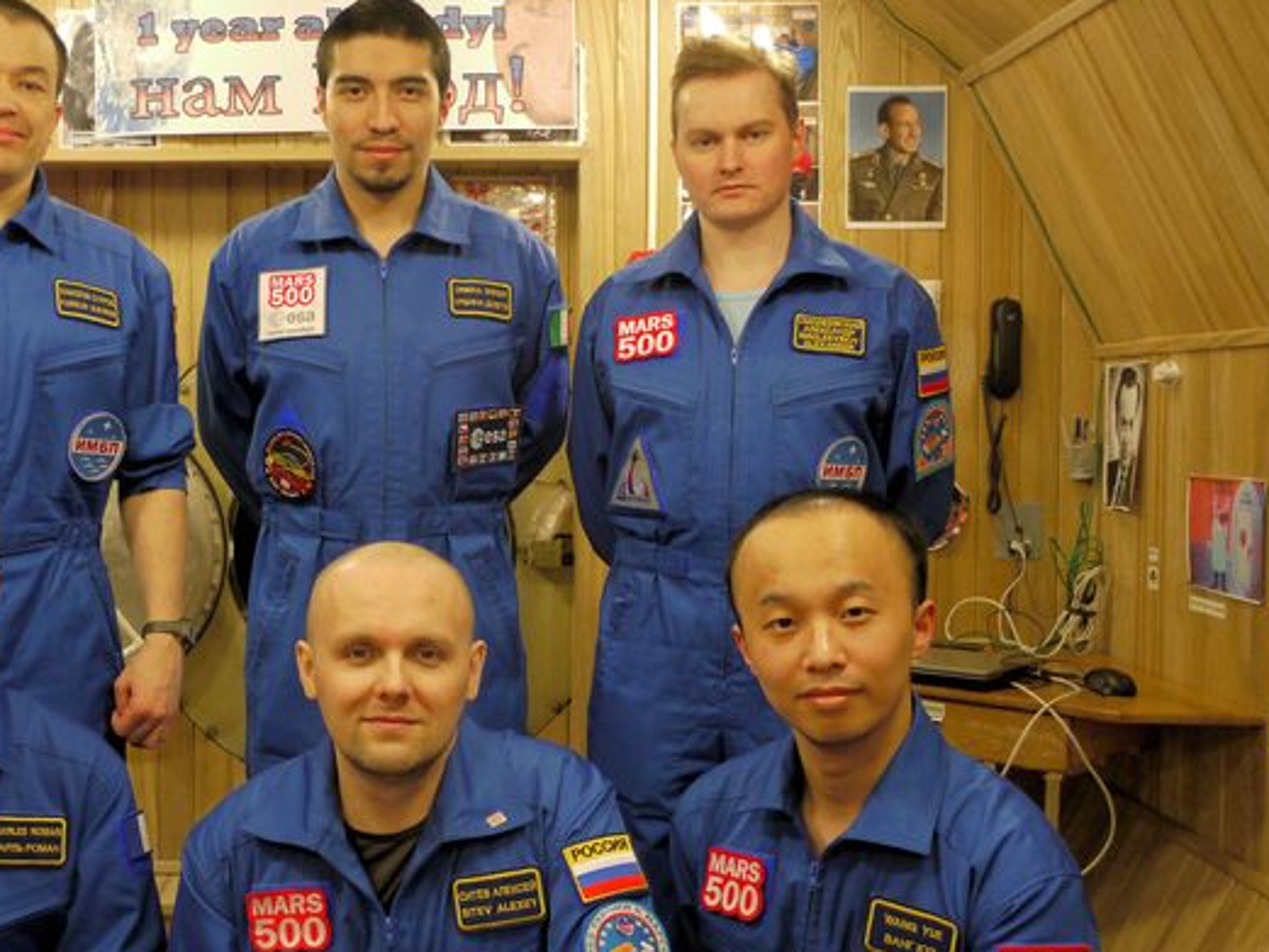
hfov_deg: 39.9
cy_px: 516
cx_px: 419
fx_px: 1723
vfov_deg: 30.9
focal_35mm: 47
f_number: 3.8
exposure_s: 1/25
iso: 400
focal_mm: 17
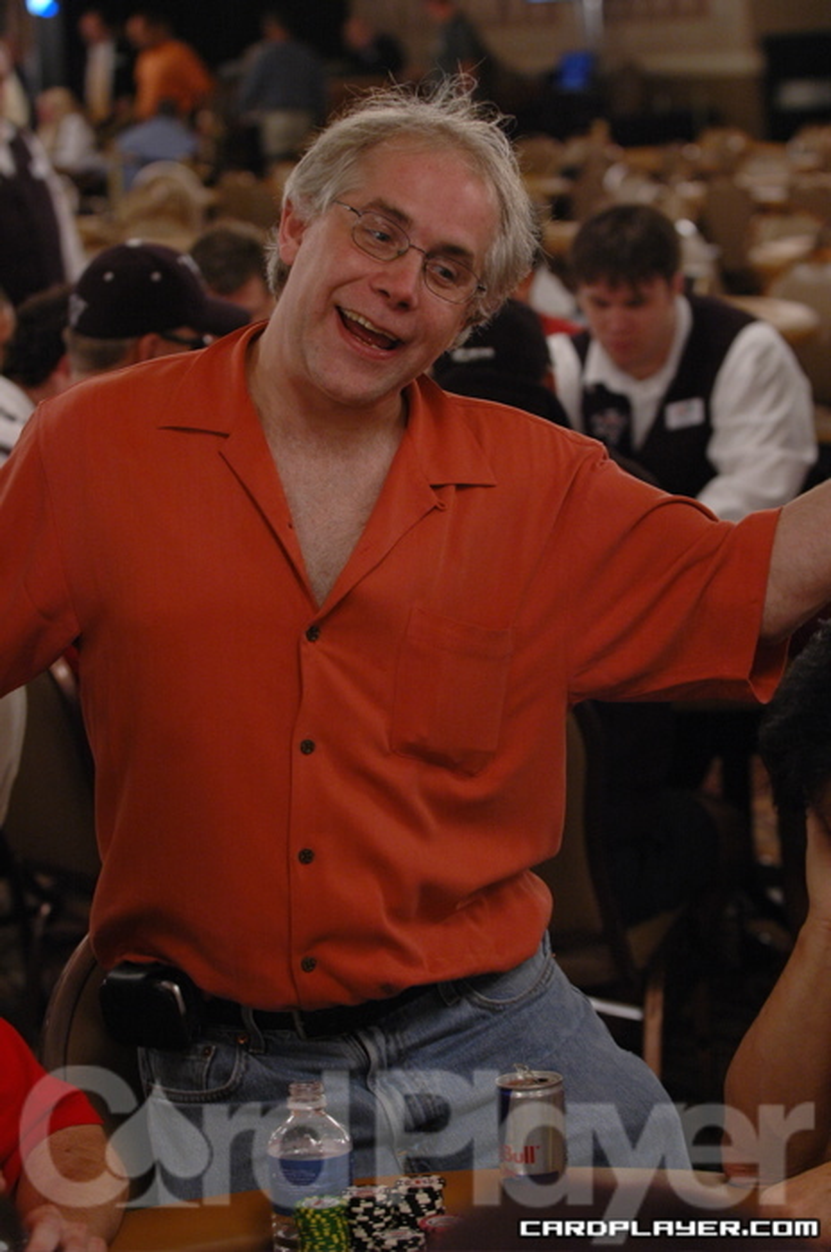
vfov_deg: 19.5
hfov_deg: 13.0
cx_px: 416
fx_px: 3646
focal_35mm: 105
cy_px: 626
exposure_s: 1/80
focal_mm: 70
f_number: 3.5
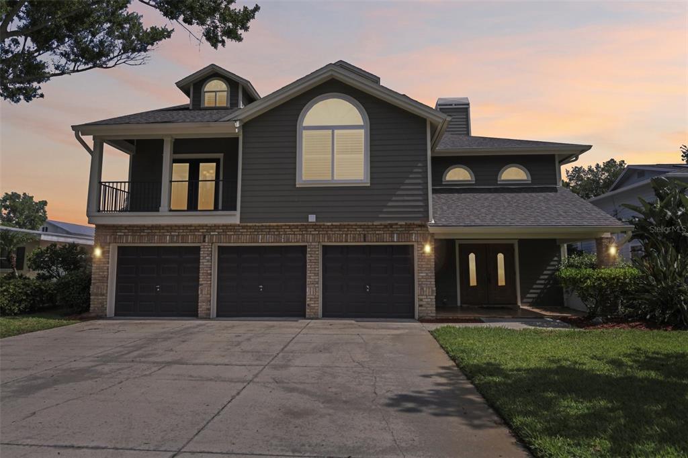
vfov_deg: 57.2
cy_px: 229
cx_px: 344
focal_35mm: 22
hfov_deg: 78.6
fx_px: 420
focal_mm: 22
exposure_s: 1/1250
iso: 400
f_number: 8
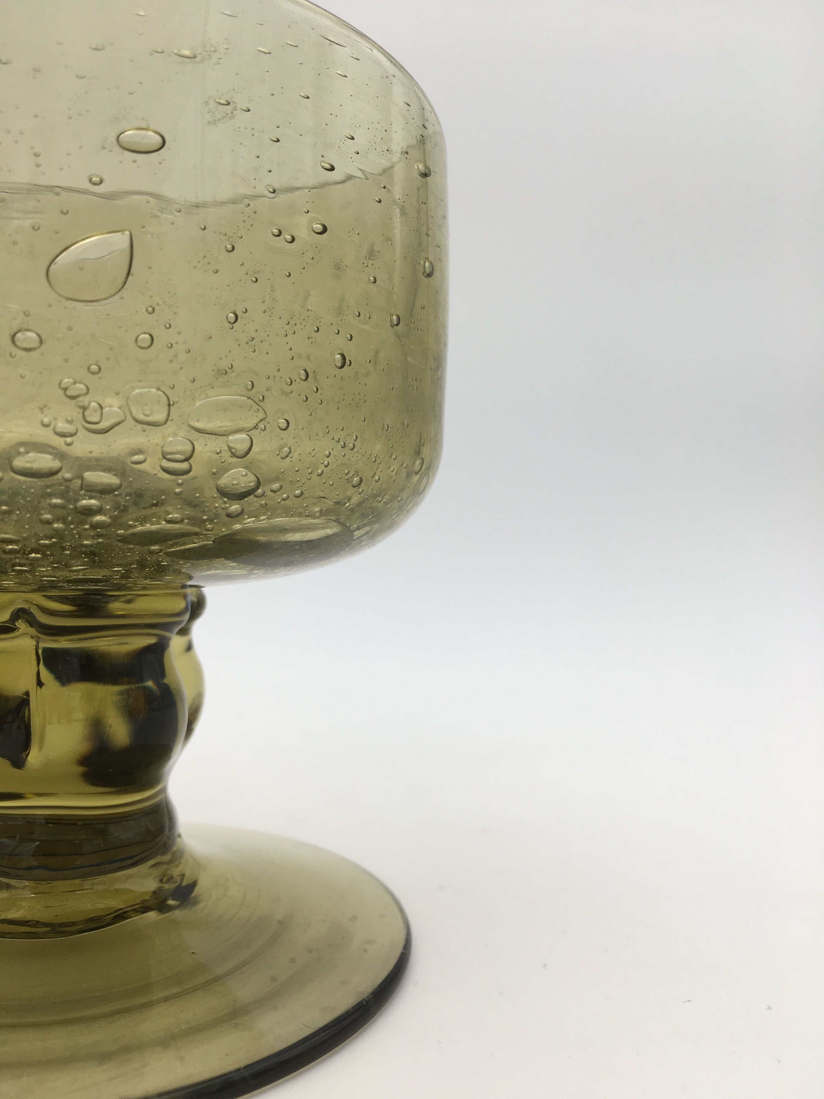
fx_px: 920
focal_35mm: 29
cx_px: 412
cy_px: 550
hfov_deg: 48.2
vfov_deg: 61.7
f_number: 2.2
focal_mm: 4.15
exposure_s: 1/117
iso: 25
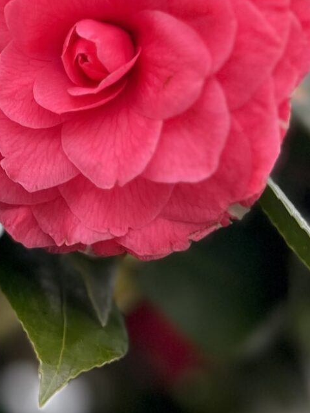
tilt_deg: +17.4
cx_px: 1
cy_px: 49
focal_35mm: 104
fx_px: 1242
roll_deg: -16.6
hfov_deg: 14.0
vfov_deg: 18.6
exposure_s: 1/121
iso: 80
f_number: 1.5
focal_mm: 5.7
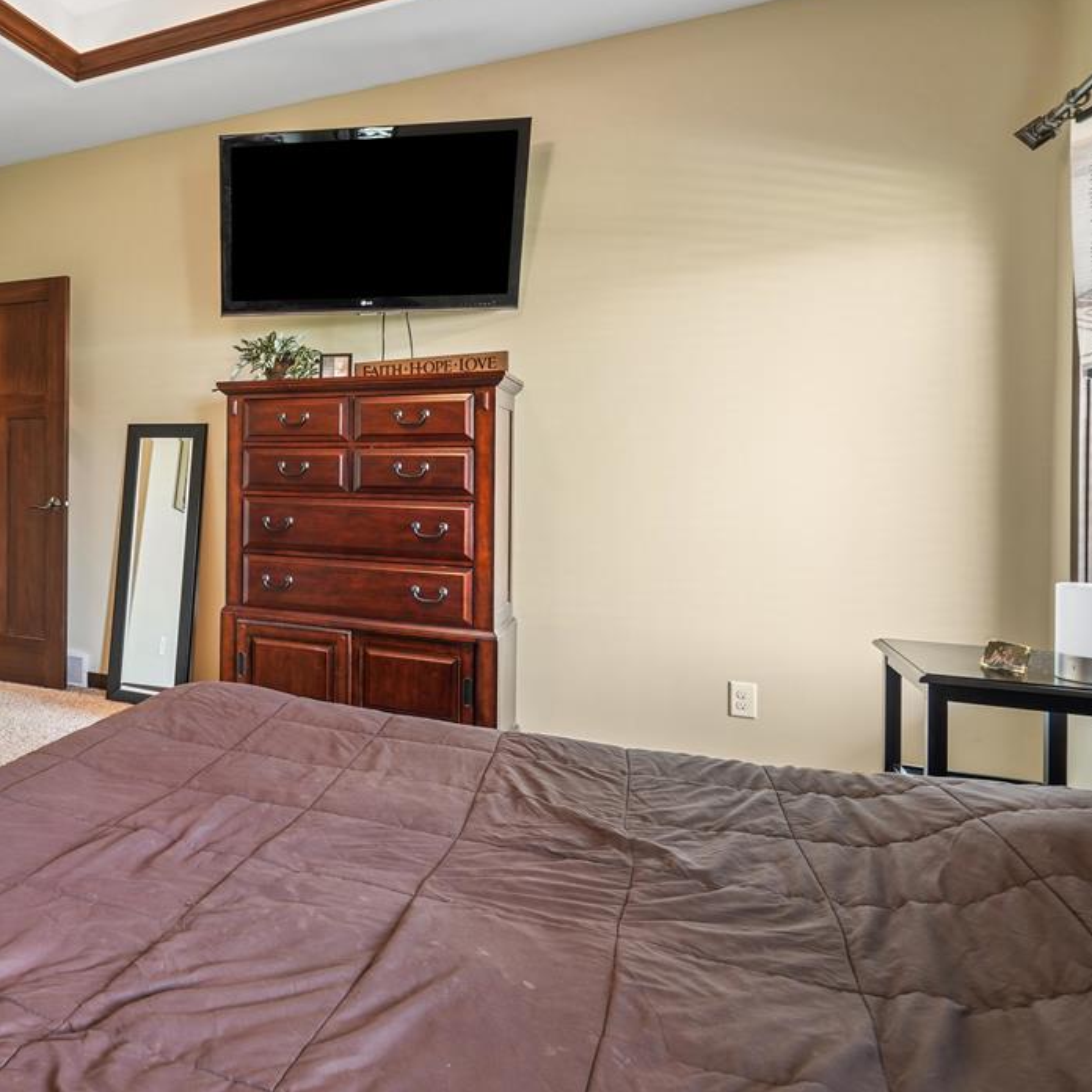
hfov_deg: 54.4
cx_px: 99
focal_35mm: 25
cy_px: 457
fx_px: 892
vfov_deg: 62.6
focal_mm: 16
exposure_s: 1/1.67
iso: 400
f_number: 10
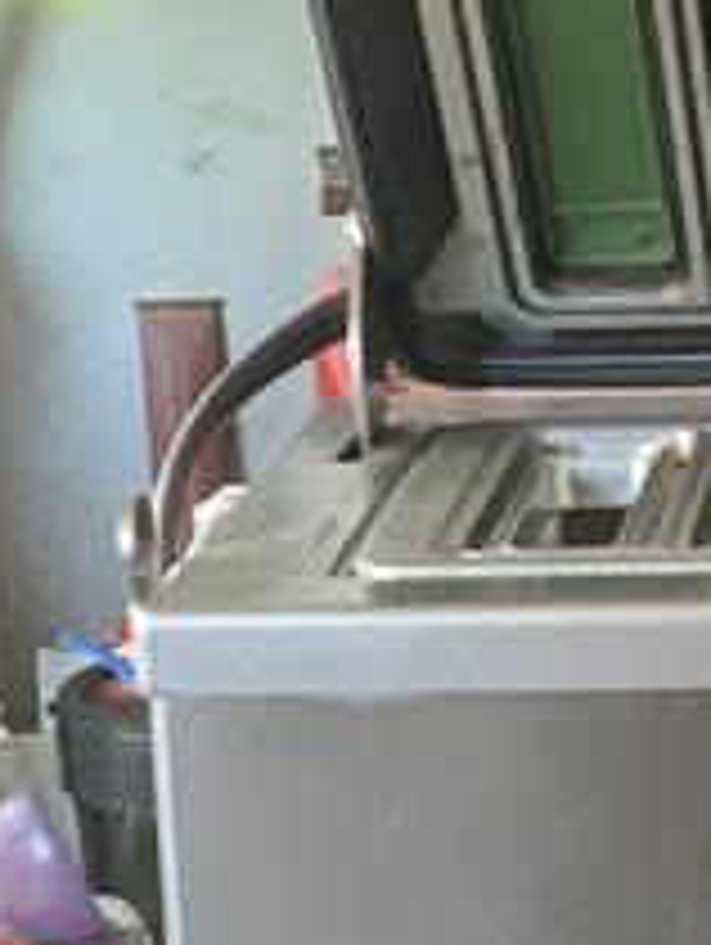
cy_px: 972
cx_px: 1202
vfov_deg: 10.3
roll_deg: +0.2
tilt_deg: -15.5
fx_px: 5193
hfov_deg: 7.6
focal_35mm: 190
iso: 640
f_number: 2.4
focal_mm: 6
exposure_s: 1/30
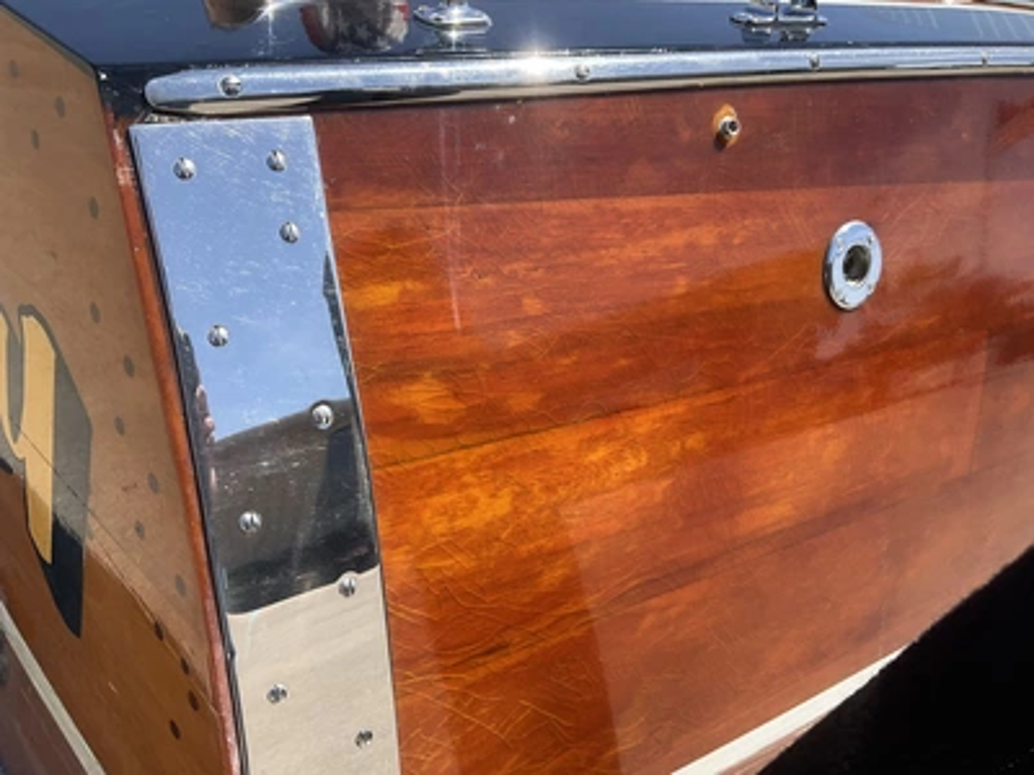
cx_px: 517
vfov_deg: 48.2
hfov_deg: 61.7
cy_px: 388
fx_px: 866
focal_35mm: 29
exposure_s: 1/883
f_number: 1.8
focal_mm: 3
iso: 25
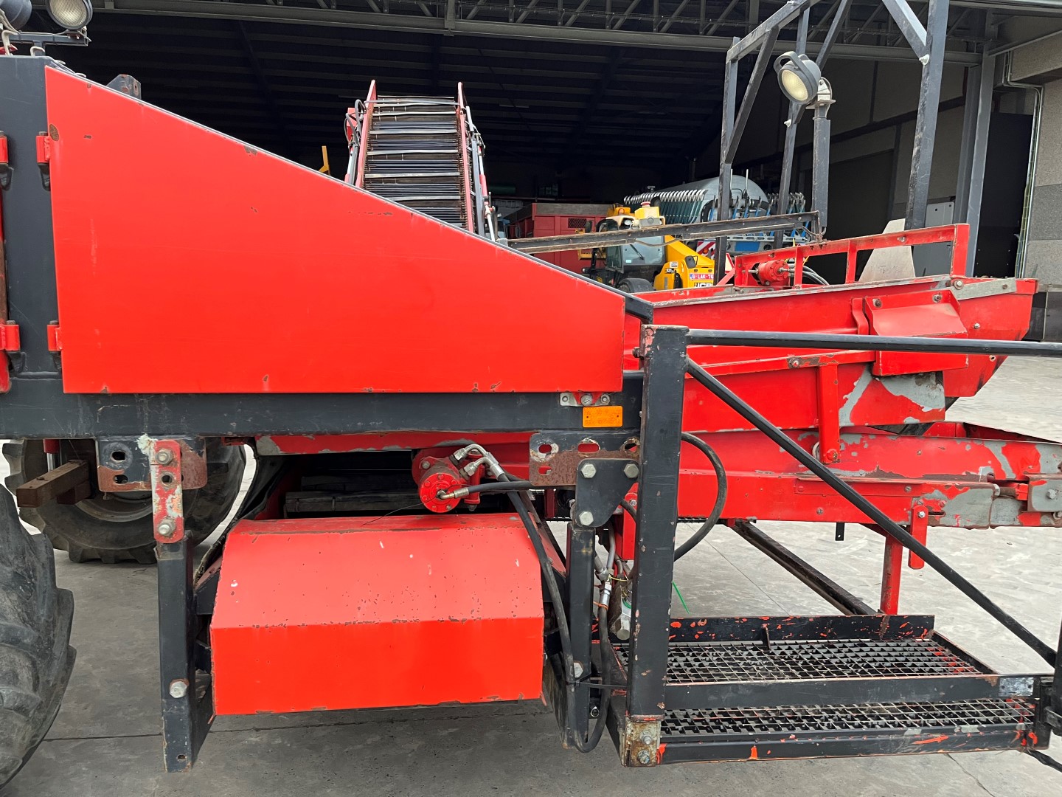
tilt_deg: -7.9
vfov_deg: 53.1
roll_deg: -0.6
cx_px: 531
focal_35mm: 26
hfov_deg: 67.3
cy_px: 398
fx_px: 798
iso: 200
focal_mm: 5.1
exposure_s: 1/60
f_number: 1.6
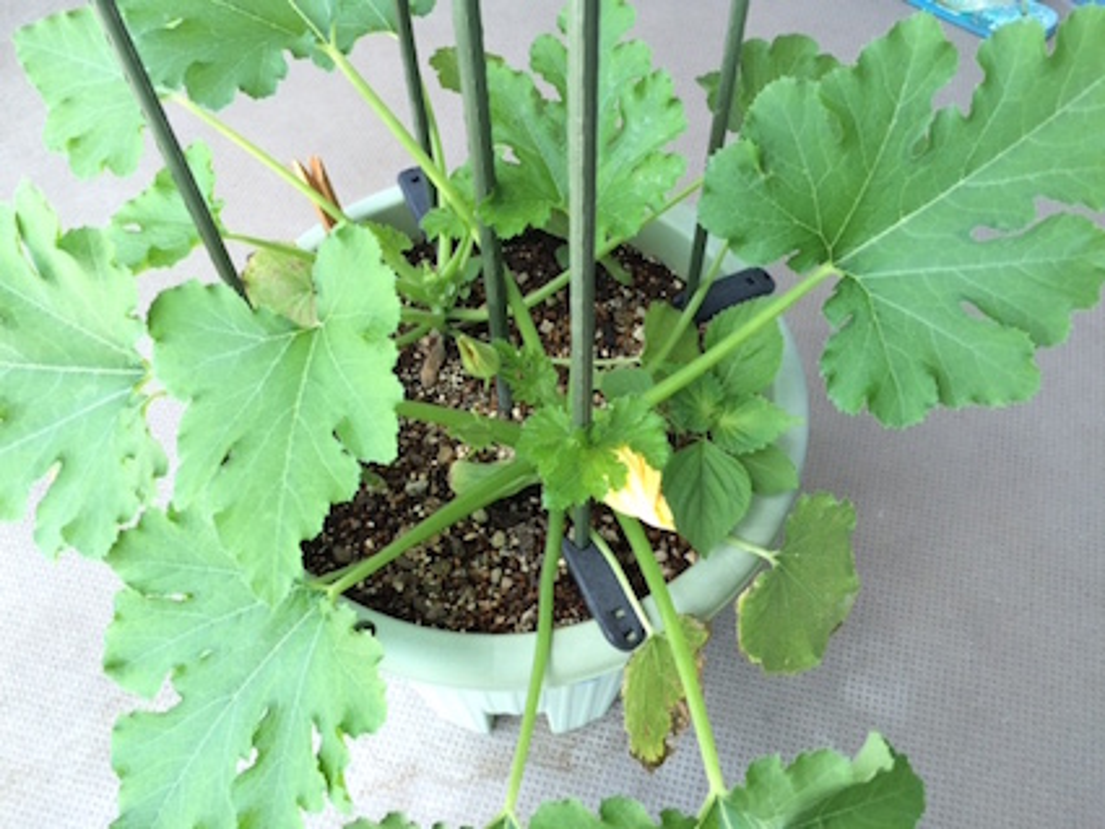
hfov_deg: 61.6
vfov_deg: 48.2
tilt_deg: -58.1
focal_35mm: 29
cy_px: 414
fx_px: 926
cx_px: 552
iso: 40
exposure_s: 1/120
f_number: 2.2
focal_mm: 4.15
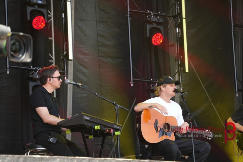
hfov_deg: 14.6
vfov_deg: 9.7
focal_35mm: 141
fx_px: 952
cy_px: 81
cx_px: 122
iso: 200
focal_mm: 94
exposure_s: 1/160
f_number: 5.6
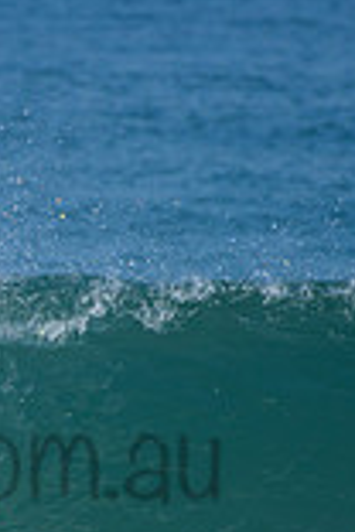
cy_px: 421
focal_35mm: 1862
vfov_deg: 1.1
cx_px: -140
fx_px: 27540
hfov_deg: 0.7
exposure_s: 1/2000
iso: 160
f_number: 5.6
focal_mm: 500
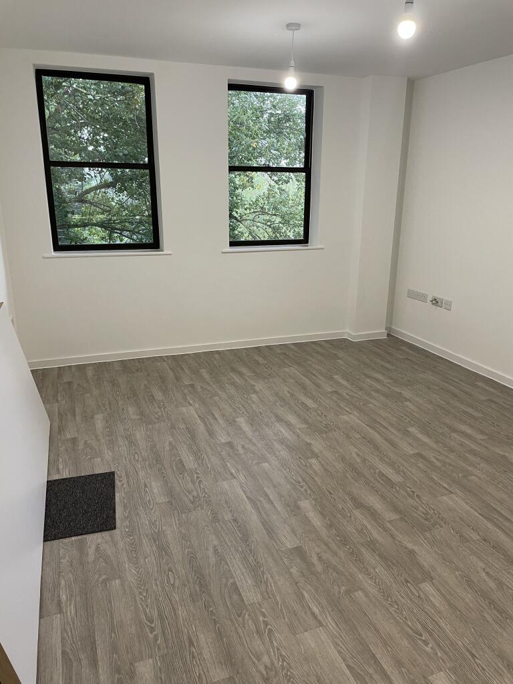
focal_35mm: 26
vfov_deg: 67.3
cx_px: 256
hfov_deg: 53.1
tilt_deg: -17.0
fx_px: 514
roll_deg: -0.1
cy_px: 342
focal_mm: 4.2
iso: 100
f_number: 1.6
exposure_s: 1/50
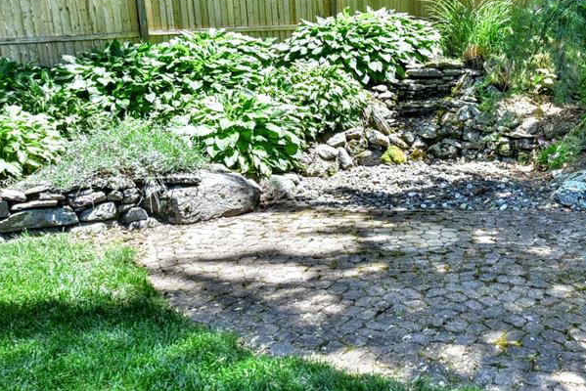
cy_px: 171
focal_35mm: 41
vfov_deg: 32.6
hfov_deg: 46.1
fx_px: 668
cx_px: 421
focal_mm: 24
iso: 2000
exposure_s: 1/640
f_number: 7.1
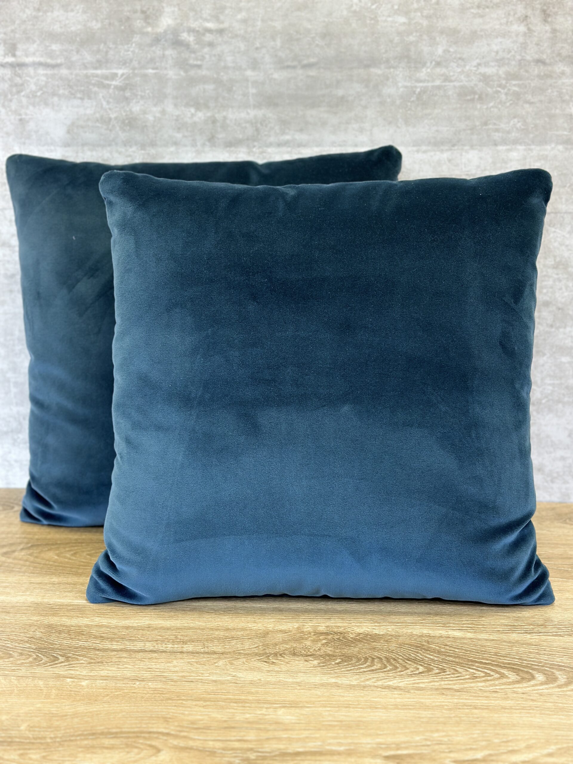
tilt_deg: -14.0
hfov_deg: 30.3
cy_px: 382
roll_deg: -0.1
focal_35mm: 48
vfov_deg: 39.7
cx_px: 286
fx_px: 1059
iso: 100
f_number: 1.78
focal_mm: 6.86
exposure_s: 1/60
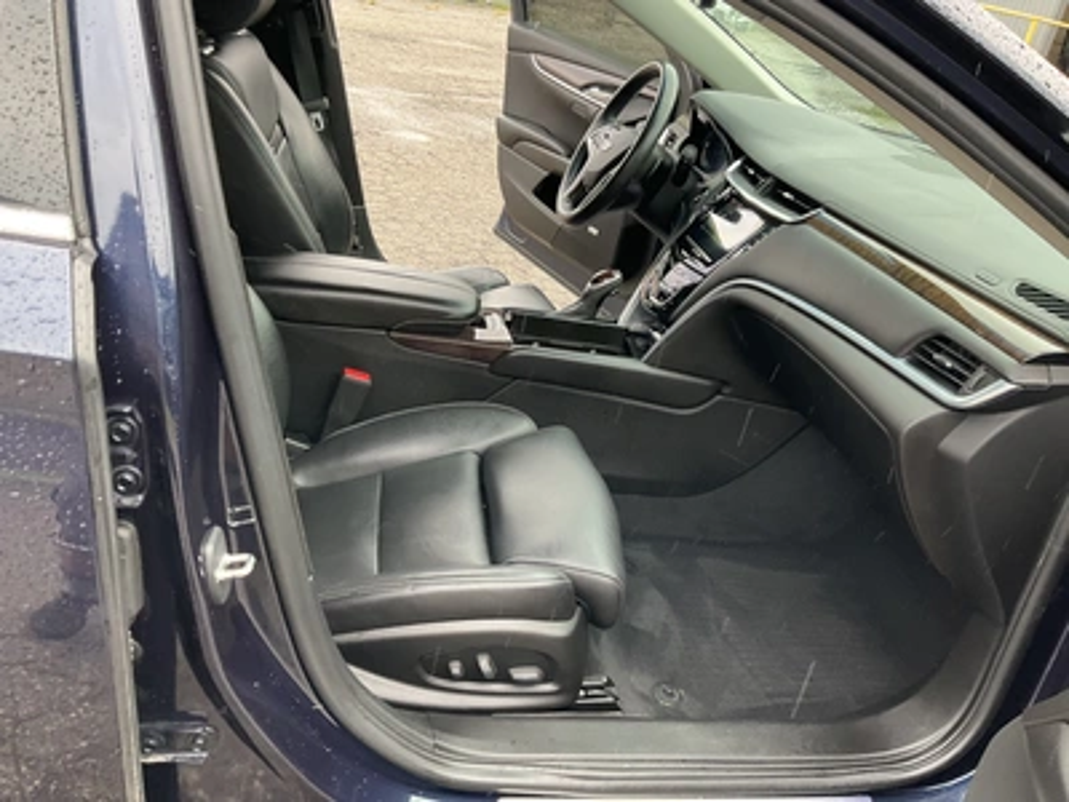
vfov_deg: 48.2
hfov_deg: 61.7
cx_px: 534
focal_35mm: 29
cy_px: 401
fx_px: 896
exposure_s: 1/122
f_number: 1.8
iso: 64
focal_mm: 3
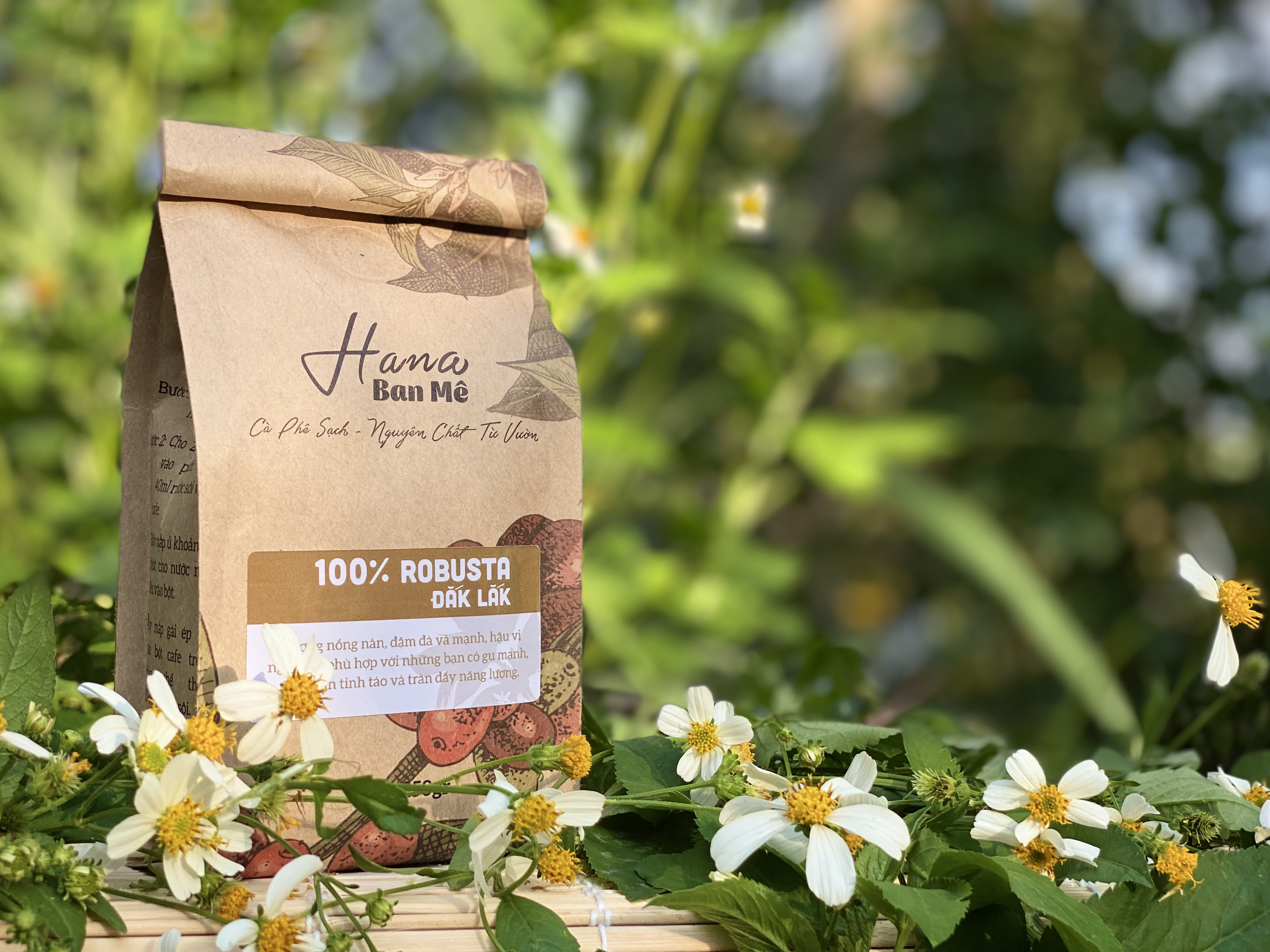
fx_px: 1908
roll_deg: +0.4
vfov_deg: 28.0
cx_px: 635
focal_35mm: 52
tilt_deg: +6.5
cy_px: 476
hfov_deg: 36.8
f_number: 2
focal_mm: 6
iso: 20
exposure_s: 1/225
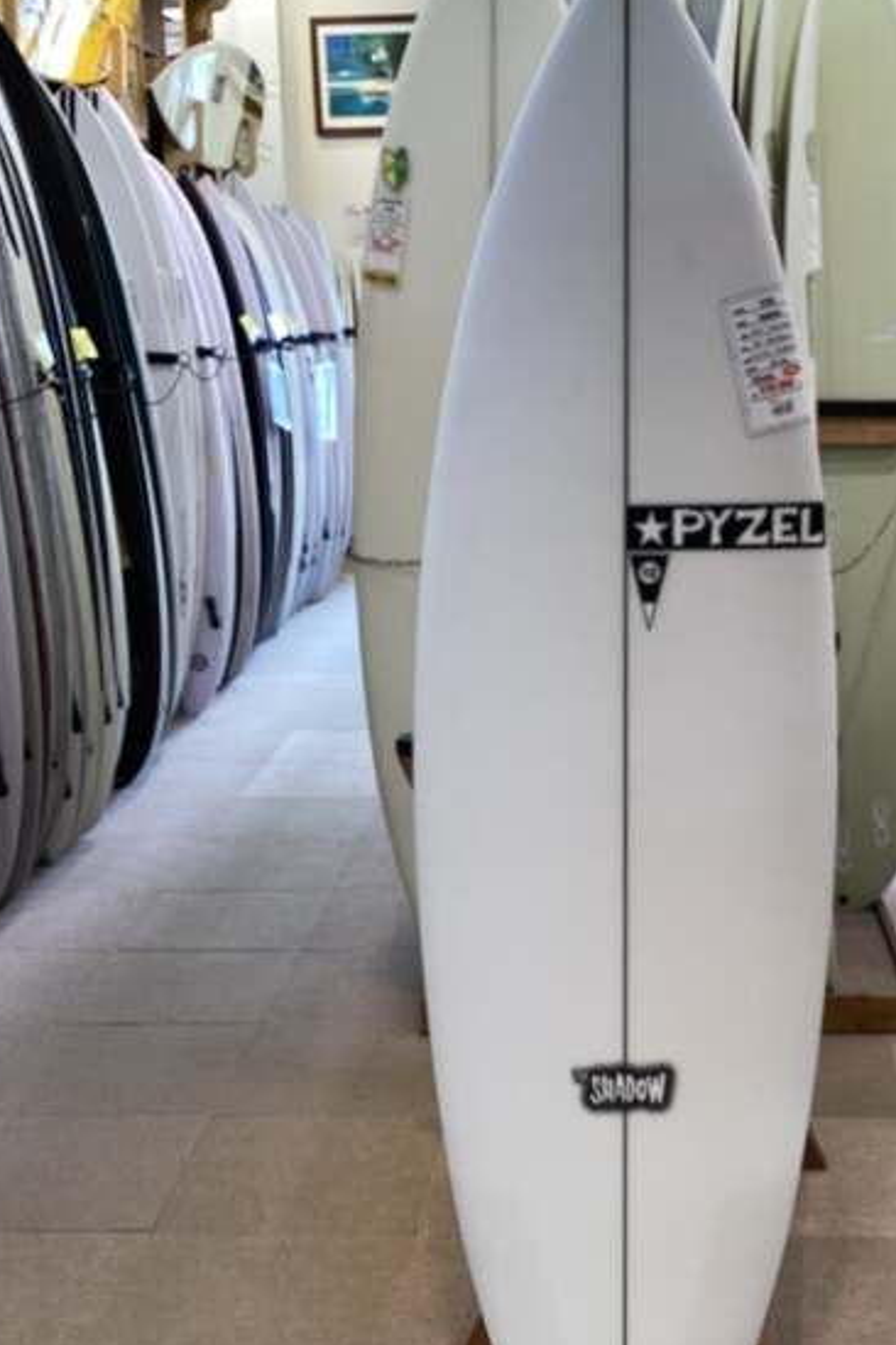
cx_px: 617
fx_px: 1755
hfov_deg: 28.4
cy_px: 769
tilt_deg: -15.2
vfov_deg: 41.8
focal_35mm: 47
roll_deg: +0.6
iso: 64
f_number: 2.4
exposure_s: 1/50
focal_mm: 3.3
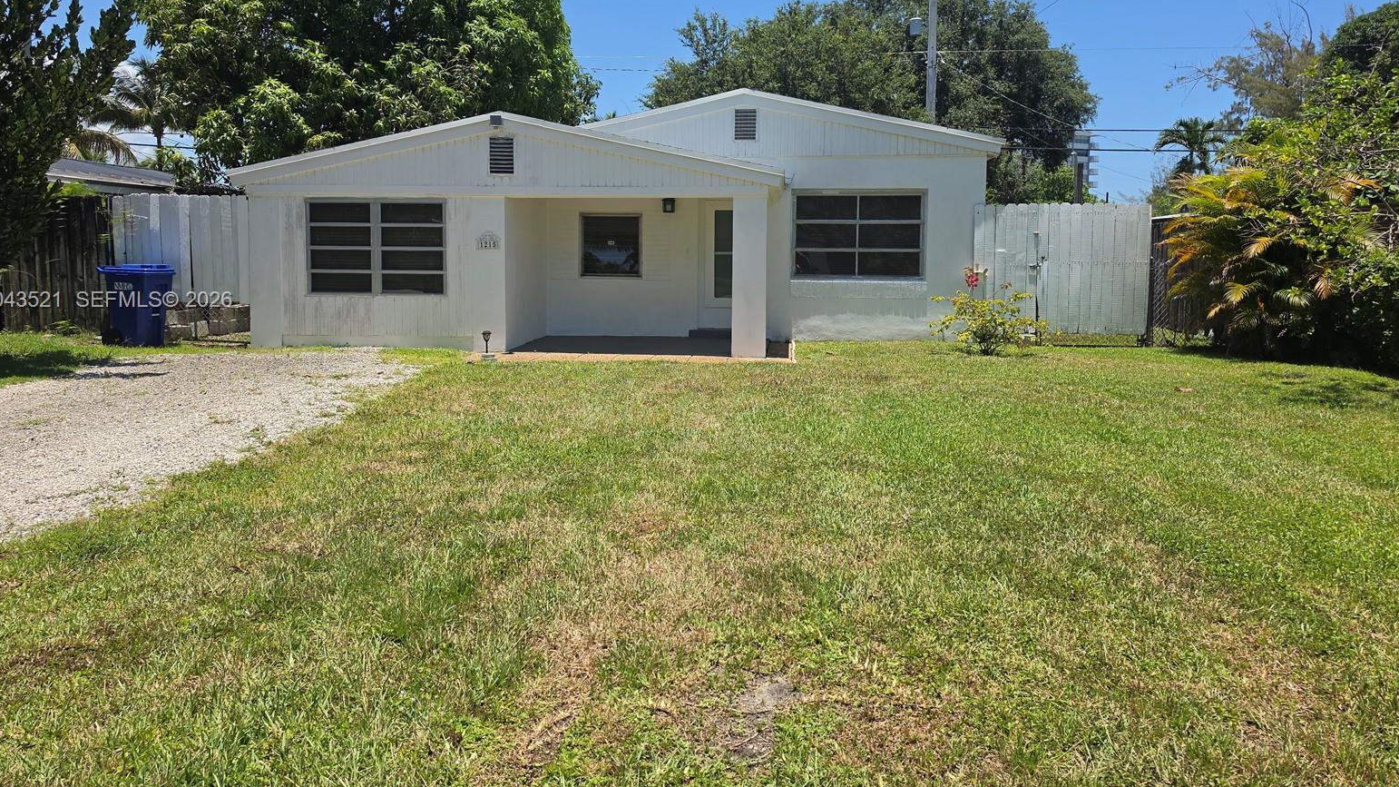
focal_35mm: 26
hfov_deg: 71.9
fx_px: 964
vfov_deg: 44.1
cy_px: 301
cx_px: 676
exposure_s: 1/919
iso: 10
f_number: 1.4
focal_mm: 6.5
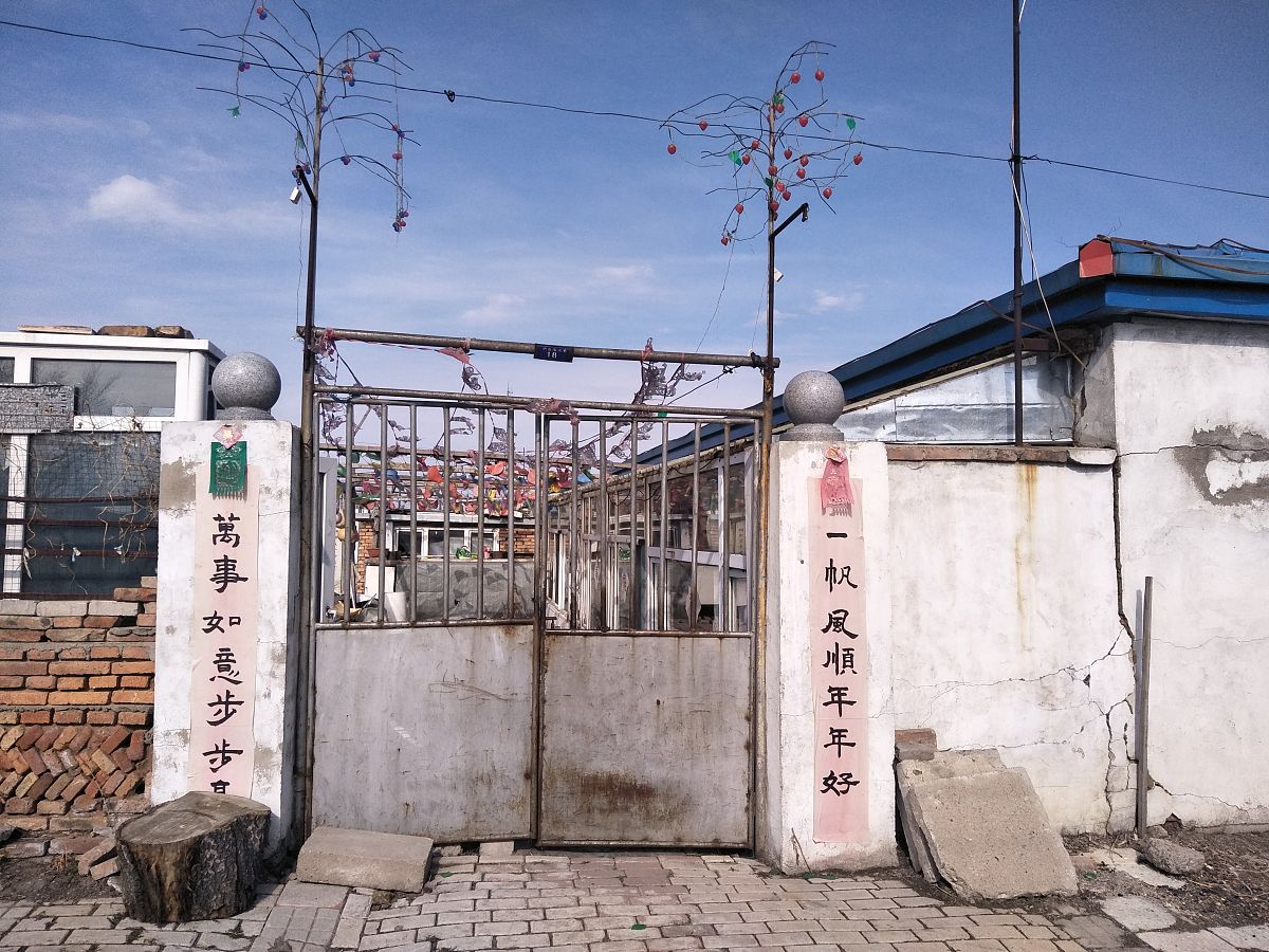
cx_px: 634
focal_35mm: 20
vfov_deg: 66.0
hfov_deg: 81.7
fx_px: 733
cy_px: 476
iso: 32
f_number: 2.2
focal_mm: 3.46
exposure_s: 1/1515
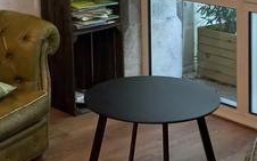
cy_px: -39
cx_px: 100
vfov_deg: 13.5
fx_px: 658
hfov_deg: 22.1
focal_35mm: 94
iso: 250
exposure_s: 1/33
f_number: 1.8
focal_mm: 4.6
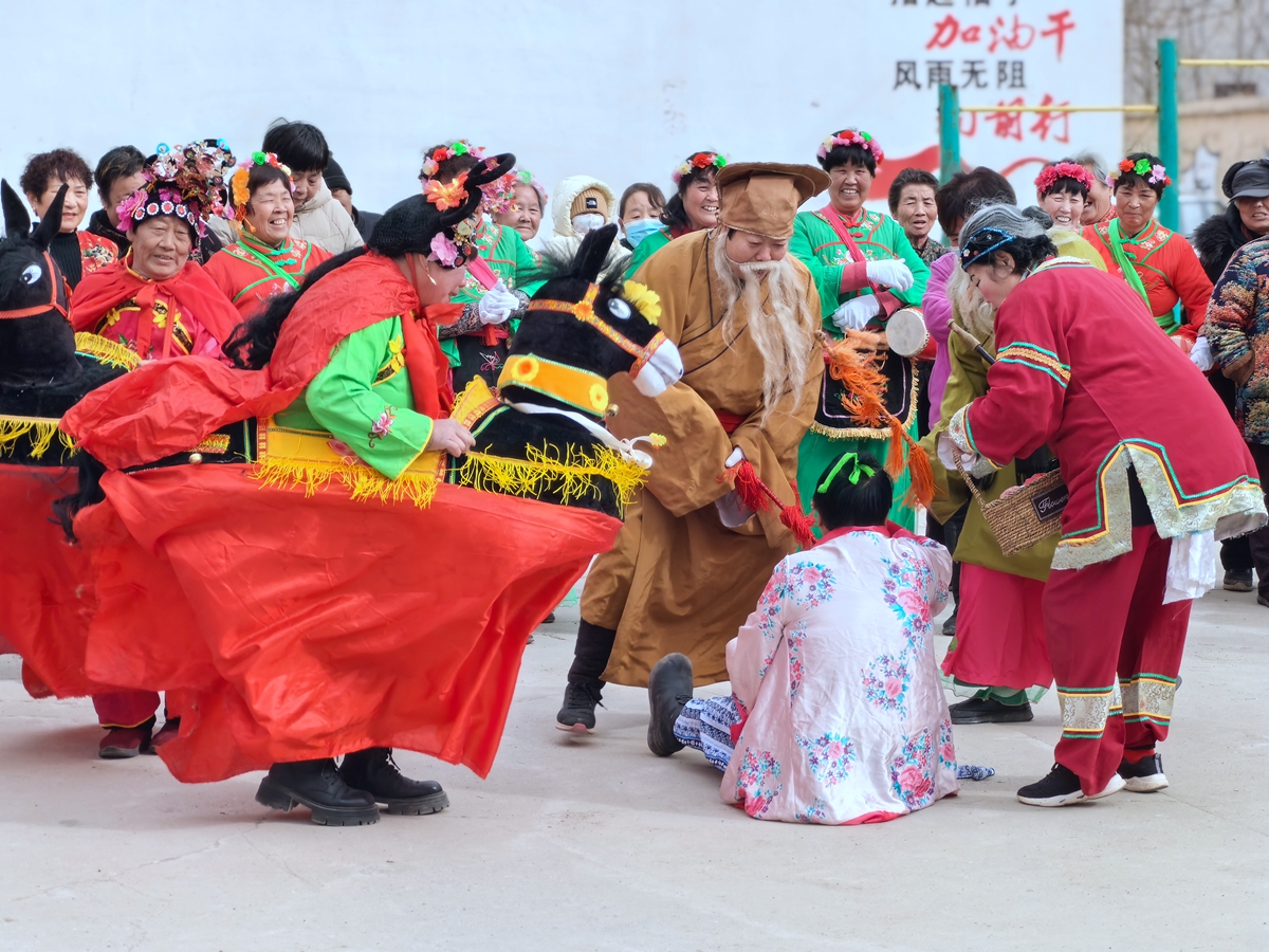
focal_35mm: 95
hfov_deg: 20.7
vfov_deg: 15.6
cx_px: 634
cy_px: 476
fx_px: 3483
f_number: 3
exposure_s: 1/271
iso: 50
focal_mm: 14.6
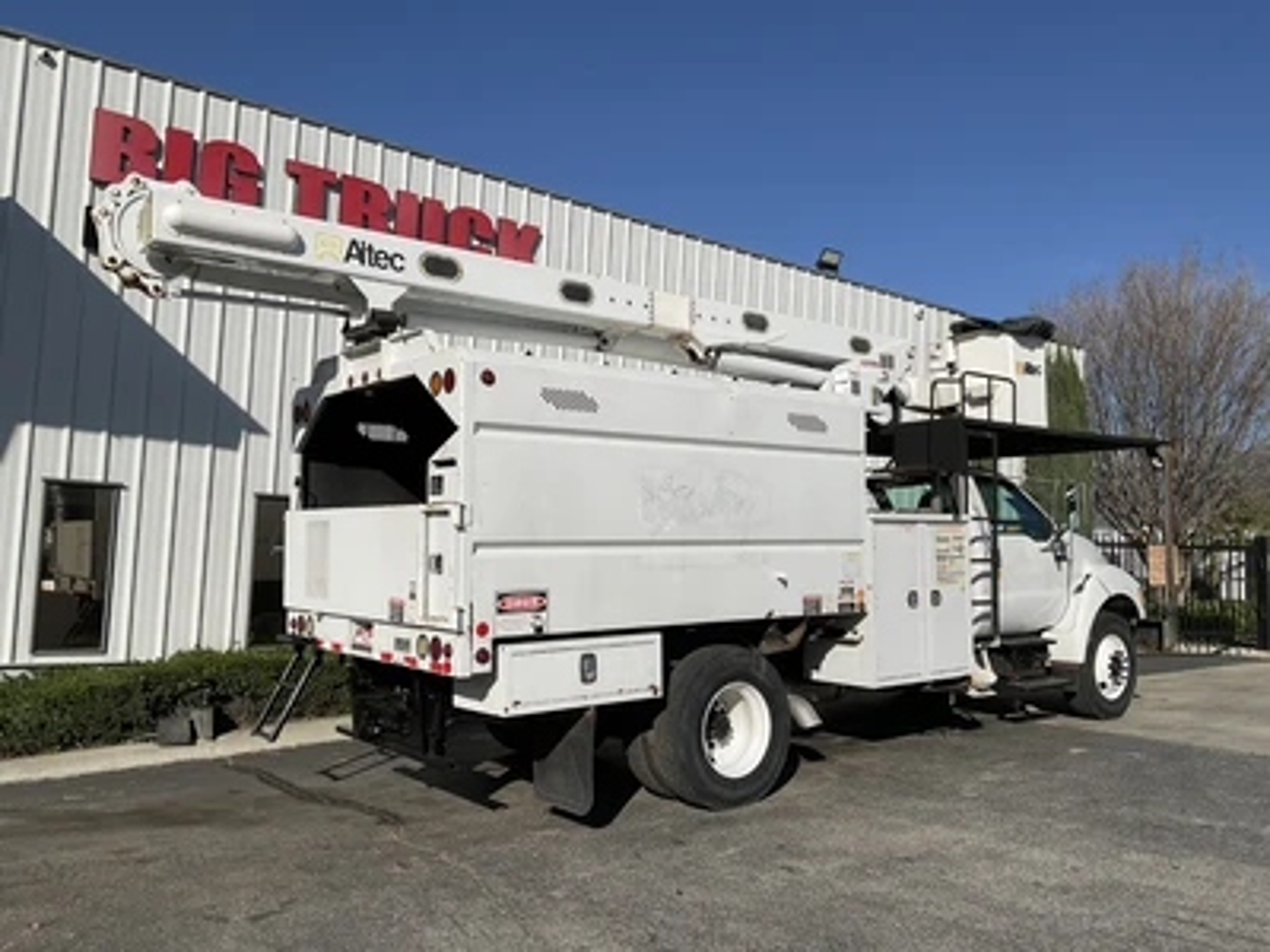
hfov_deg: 61.7
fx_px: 1064
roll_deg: -3.5
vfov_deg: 48.2
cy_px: 476
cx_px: 635
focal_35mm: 29
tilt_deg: +4.4
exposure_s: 1/4405
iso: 16
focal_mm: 3
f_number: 1.8
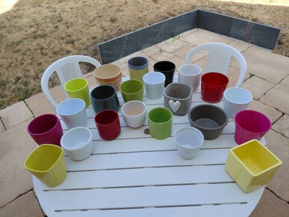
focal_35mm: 25
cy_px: 108
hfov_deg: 69.4
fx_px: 209
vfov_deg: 54.9
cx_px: 144
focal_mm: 4.69
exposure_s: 1/553
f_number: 1.8
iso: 50
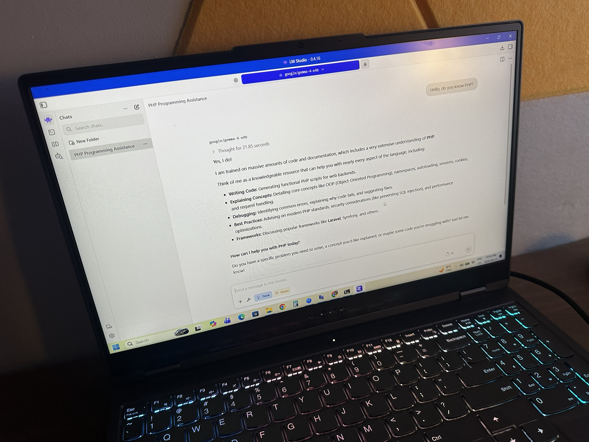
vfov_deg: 54.9
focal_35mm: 25
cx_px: 297
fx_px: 425
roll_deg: +5.6
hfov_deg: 69.4
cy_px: 220
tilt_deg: -26.3
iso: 250
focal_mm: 6.86
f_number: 1.78
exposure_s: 1/76
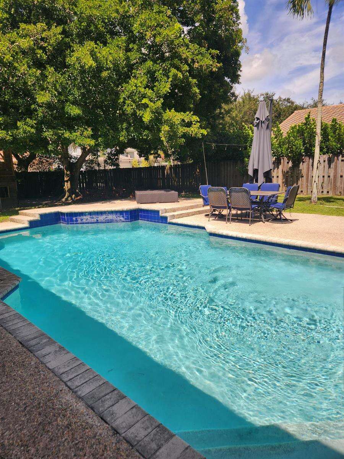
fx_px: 305
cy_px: 230
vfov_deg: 73.9
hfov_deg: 58.9
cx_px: 172
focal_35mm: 23
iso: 20
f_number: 1.8
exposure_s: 1/1395
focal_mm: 5.4
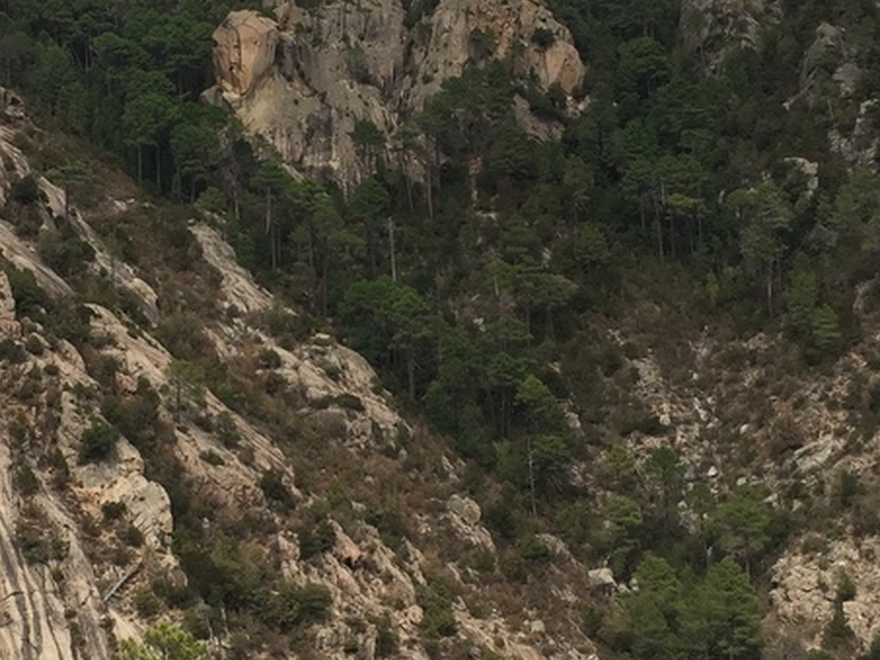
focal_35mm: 77
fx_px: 1957
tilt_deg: -0.5
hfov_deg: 25.2
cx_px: 286
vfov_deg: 19.1
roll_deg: +3.1
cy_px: 370
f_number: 2.2
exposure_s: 1/1130
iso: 32
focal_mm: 4.15
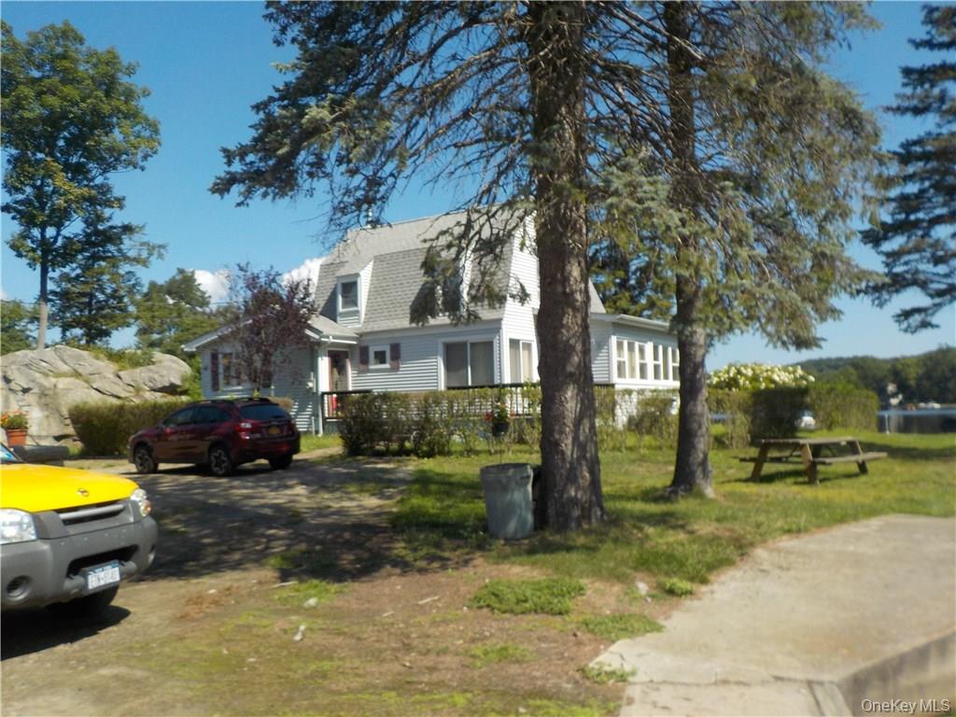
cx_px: 478
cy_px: 358
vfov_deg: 46.8
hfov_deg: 60.0
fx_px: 829
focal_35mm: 30
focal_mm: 4.1
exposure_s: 1/1250
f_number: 3.3
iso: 125
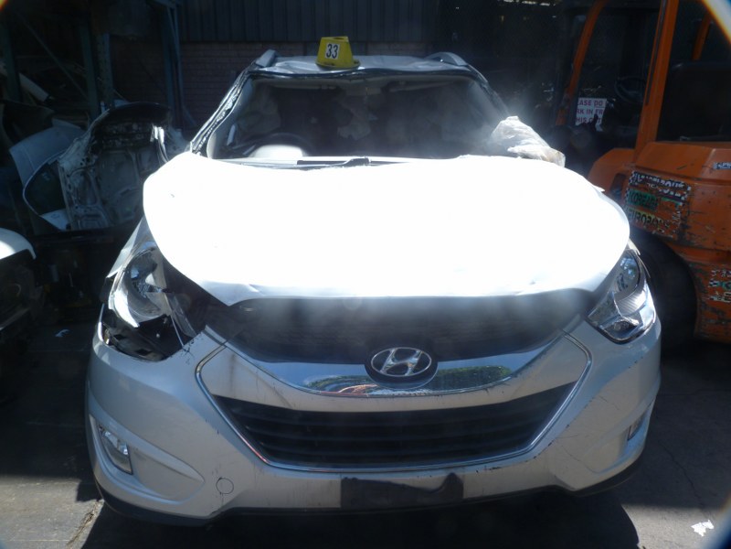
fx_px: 528
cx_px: 366
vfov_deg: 54.9
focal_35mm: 25
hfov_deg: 69.4
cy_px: 274
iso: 80
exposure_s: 1/250
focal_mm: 4.5
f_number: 4.5
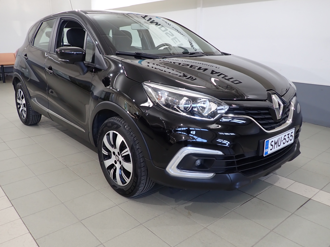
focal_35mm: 29
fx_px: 276
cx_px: 158
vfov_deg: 48.2
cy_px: 116
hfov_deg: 61.6
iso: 160
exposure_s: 1/60
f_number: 2
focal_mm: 4.5
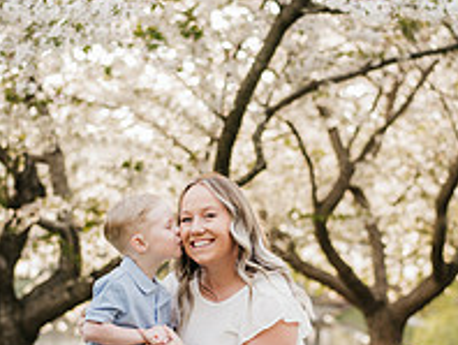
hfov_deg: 18.0
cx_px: 252
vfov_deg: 13.6
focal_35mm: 109
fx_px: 1444
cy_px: 229
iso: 125
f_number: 2.2
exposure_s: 1/400
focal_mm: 50
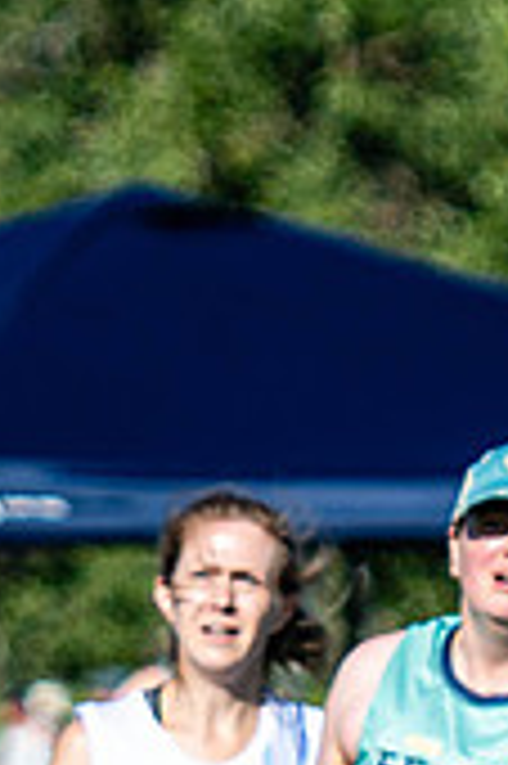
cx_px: -286
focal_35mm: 1375
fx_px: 29161
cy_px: 959
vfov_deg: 1.5
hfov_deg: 1.0
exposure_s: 1/1600
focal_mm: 130
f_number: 3.2
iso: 100
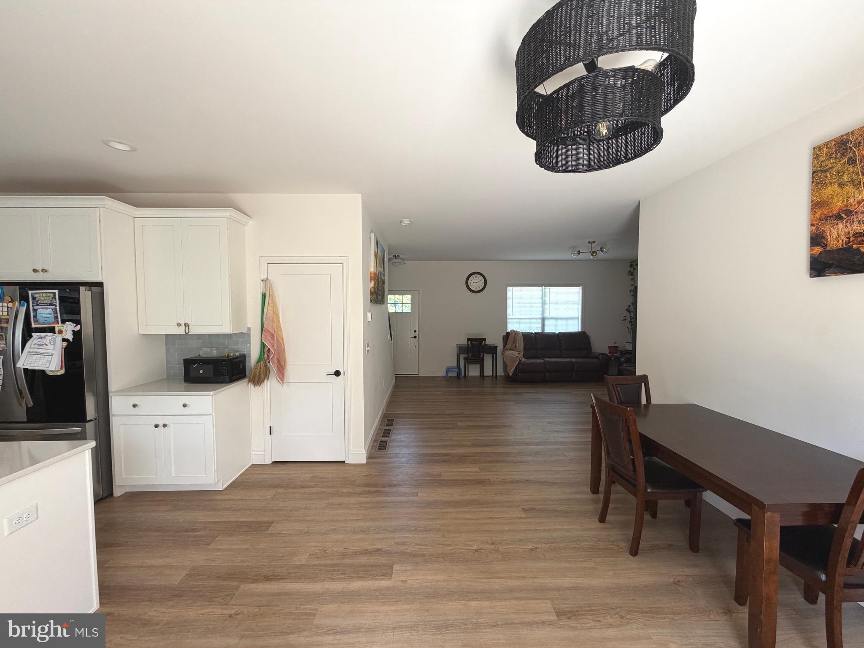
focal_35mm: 14
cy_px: 324
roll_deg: +0.3
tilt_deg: -0.4
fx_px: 349
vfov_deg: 85.7
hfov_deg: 102.1
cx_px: 432
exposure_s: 1/121
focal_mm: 2.22
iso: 160
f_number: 2.2
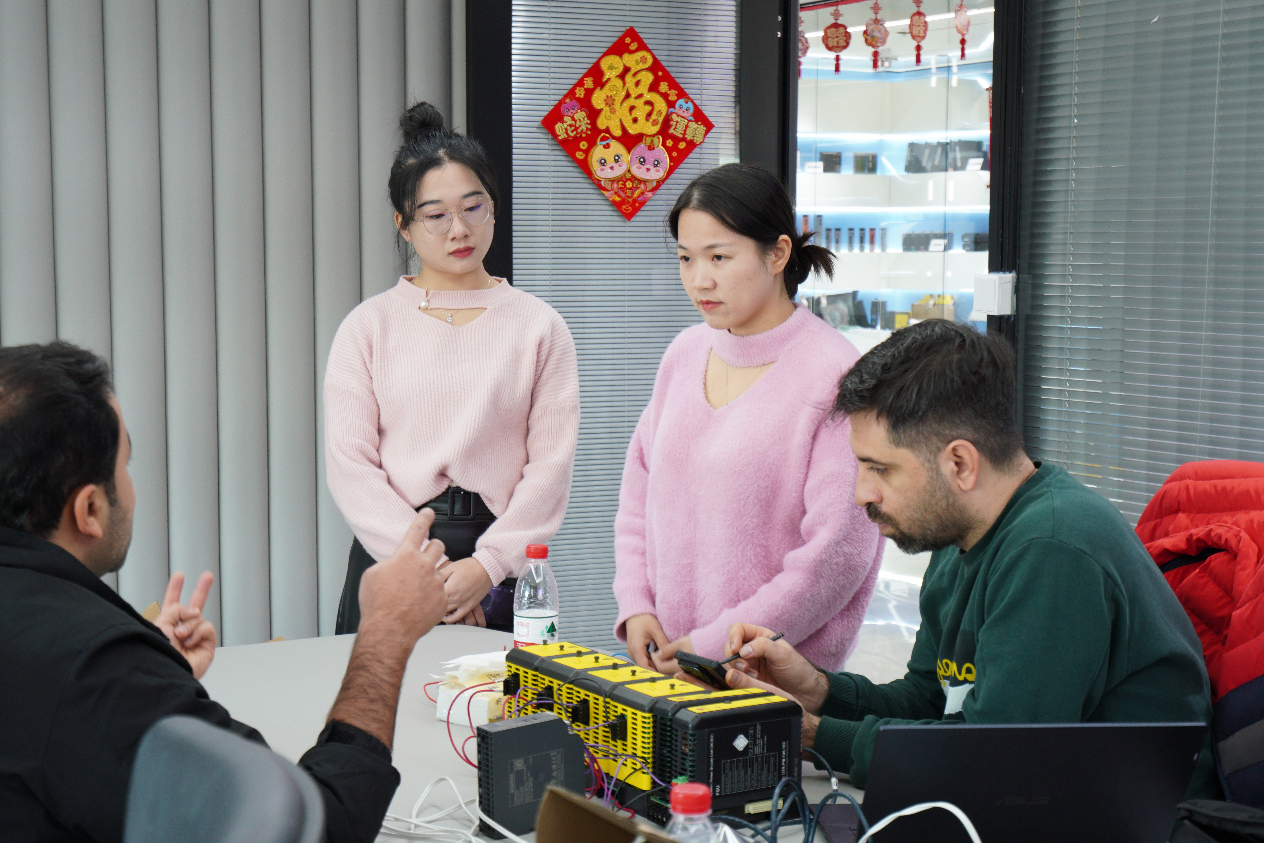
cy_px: 450
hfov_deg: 34.7
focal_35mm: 58
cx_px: 582
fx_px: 2022
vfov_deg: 23.5
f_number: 4
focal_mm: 33
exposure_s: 1/25
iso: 400
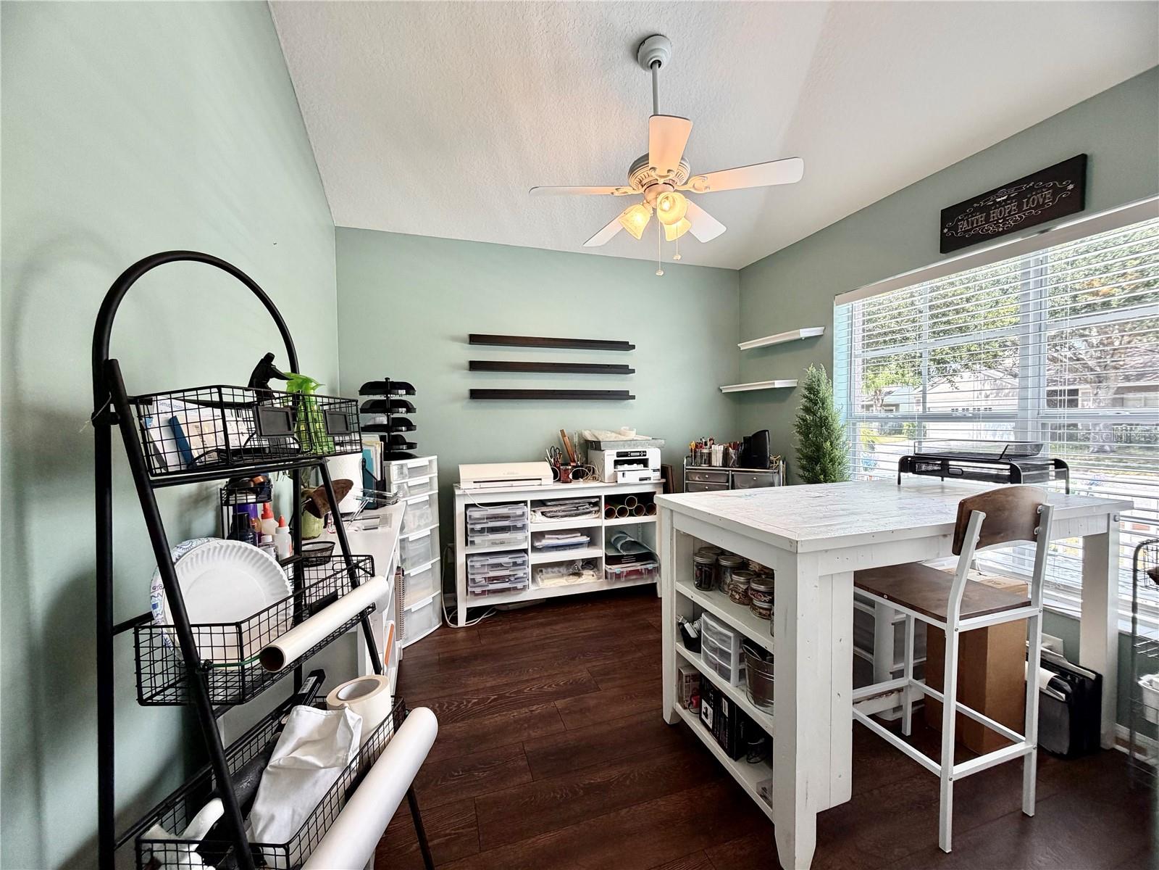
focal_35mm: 14
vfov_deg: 85.7
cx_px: 580
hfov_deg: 102.1
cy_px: 435
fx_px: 469
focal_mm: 2.22
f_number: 2.2
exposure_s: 1/120
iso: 160
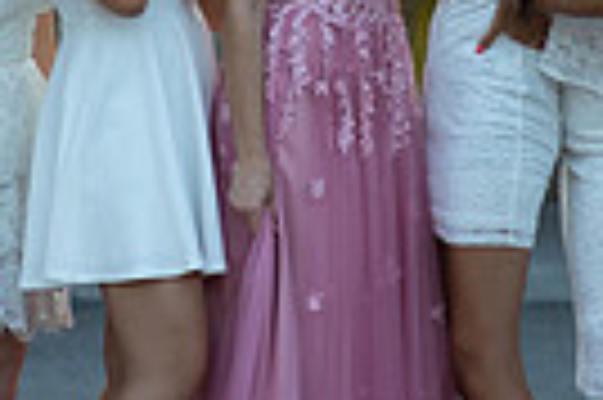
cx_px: 369
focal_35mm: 369
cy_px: -36
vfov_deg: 3.7
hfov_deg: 5.6
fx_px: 6173
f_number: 2
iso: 250
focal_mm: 85
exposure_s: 1/1000
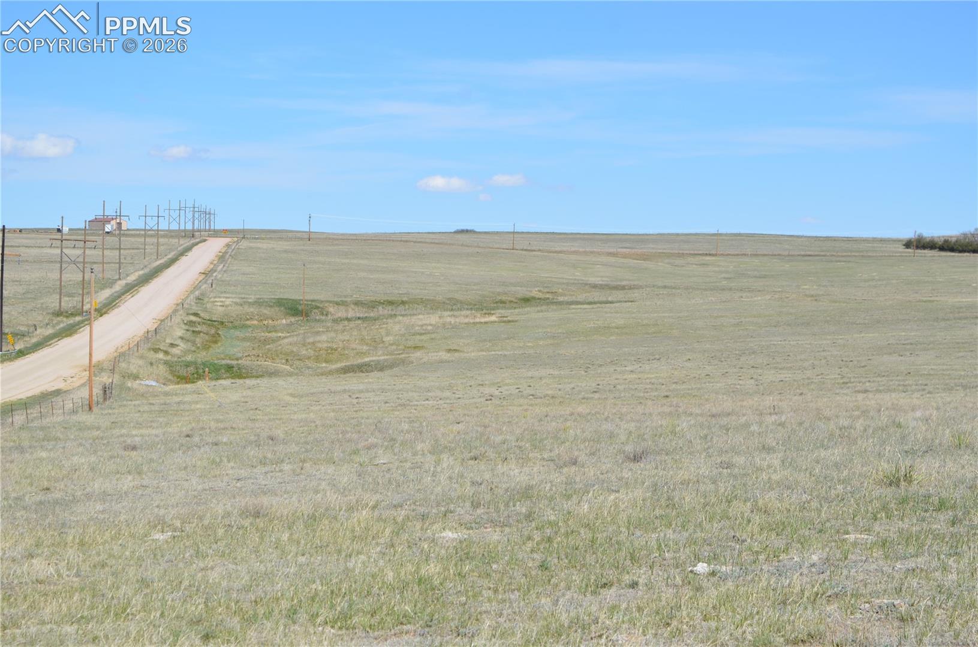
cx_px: 489
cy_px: 324
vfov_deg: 17.4
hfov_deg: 26.0
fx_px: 2114
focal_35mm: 78
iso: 100
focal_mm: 52
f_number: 9
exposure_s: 1/320
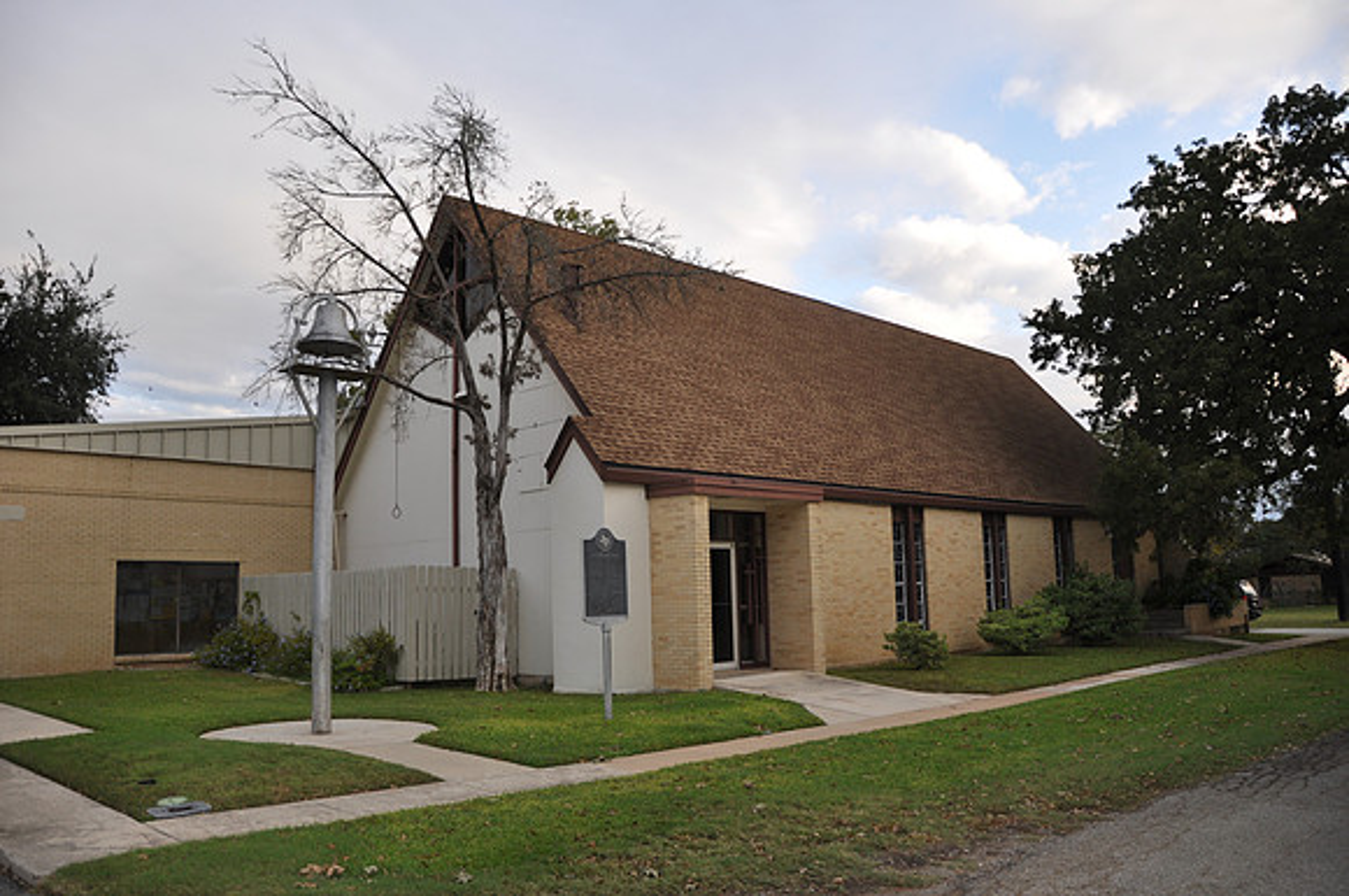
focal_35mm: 27
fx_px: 1010
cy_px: 448
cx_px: 674
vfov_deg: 47.8
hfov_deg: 67.5
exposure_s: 1/200
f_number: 3.5
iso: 220
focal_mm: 18
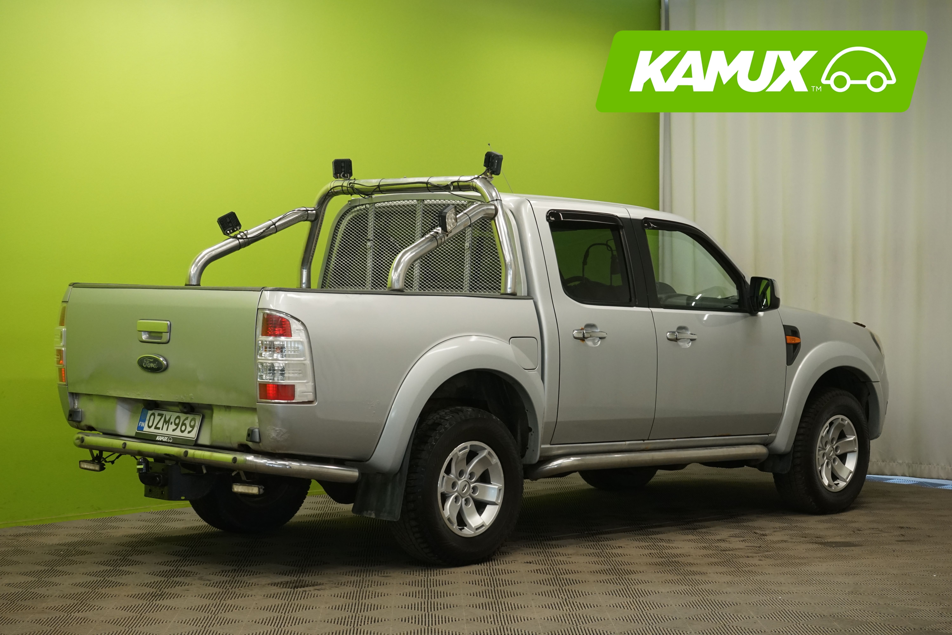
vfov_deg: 19.5
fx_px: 1851
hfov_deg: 28.8
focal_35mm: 70
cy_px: 318
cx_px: 476
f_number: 9
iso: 1600
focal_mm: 70
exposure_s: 1/25
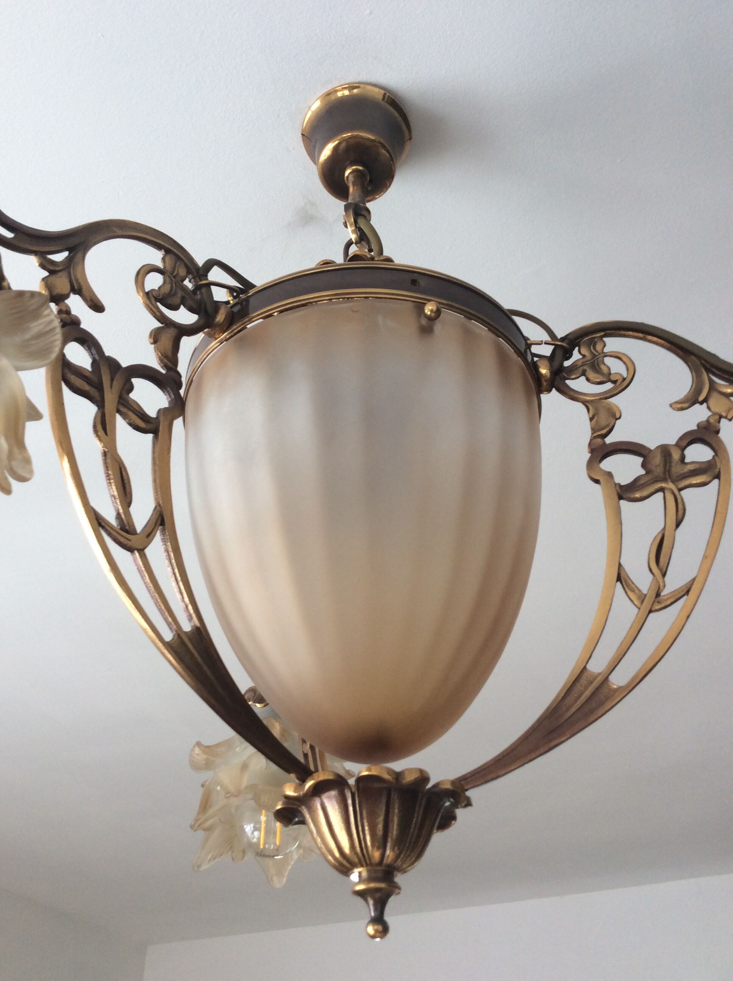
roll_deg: +2.0
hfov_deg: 44.1
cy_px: 490
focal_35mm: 32
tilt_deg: +36.0
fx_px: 906
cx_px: 366
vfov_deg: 56.9
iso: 32
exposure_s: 1/33
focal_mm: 3.3
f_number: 2.4
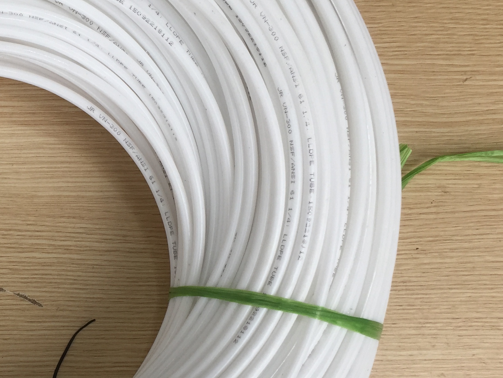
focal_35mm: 63
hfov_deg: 29.1
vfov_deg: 23.3
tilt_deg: -86.4
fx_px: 916
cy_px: 217
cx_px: 19
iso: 32
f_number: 2.2
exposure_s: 1/100
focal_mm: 4.15
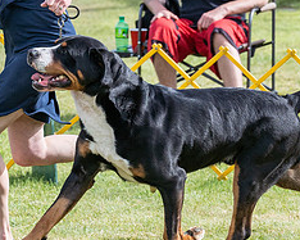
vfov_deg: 3.5
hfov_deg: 4.4
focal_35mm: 437
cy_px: -12
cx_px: 188
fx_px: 3878
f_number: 5.6
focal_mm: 143
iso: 500
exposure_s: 1/1250
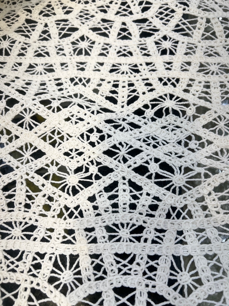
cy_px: 153
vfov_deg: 67.3
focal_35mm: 26
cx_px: 114
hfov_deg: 53.1
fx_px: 229
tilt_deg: -69.4
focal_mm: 5.7
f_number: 1.5
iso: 64
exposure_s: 1/100
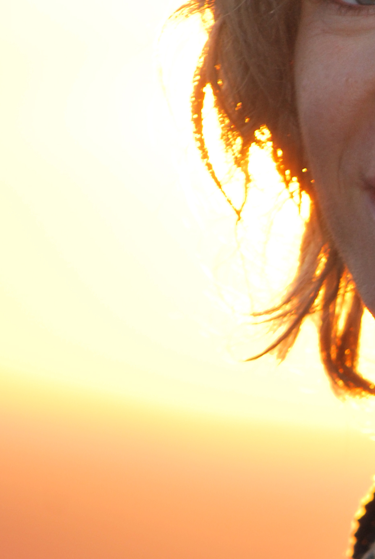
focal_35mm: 692
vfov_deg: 3.0
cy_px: 384
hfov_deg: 2.0
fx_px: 10783
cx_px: 514
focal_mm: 165
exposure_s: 1/100
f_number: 5.3
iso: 200
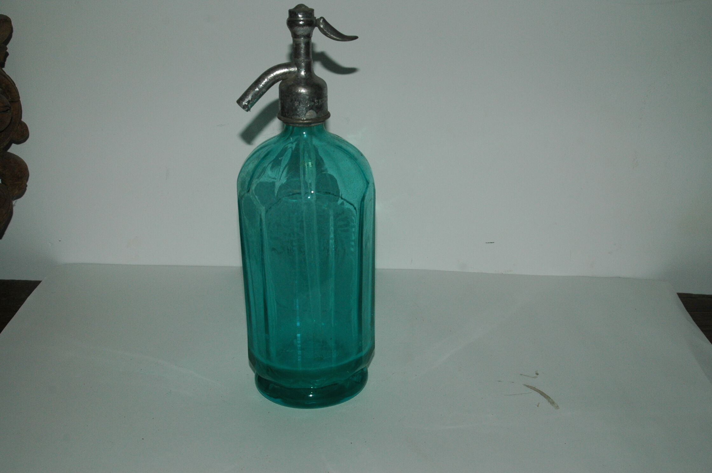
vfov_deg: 28.9
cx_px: 356
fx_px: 919
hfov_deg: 42.4
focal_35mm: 46
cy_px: 236
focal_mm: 31
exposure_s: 1/125
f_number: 7.1
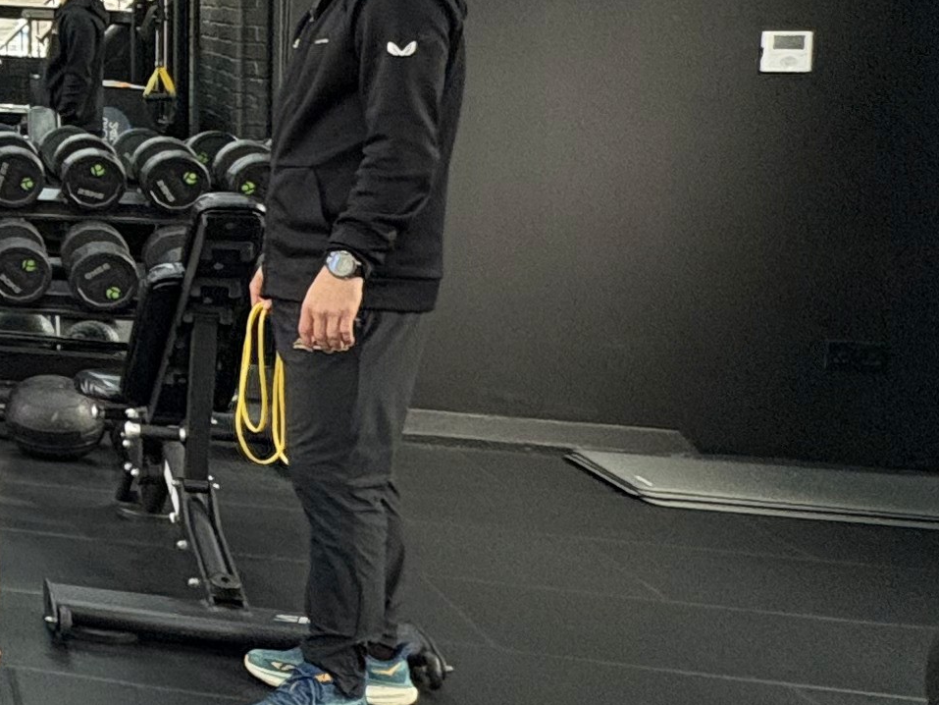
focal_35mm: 59
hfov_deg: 22.7
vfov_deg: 24.3
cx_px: -648
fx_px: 1601
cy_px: 97
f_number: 2.2
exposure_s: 1/100
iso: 250
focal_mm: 2.22
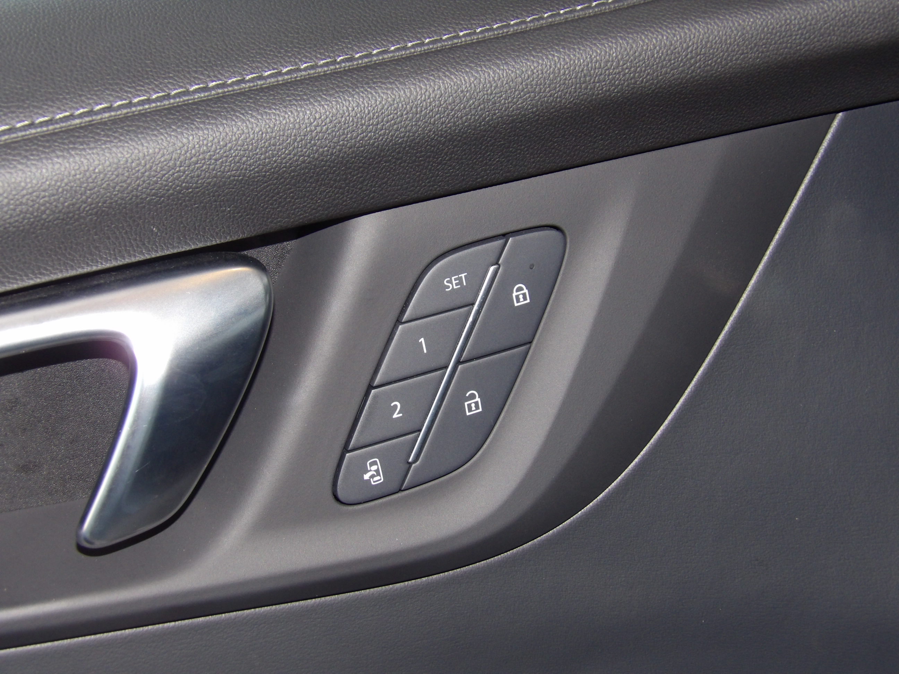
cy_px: 337
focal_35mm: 72
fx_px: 1870
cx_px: 450
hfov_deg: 27.0
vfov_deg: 20.4
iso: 200
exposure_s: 1/100
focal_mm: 13
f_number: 4.1
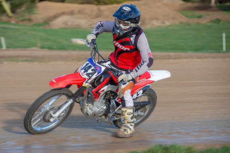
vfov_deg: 4.9
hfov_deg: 7.4
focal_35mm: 278
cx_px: 104
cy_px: 86
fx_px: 1777
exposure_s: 1/400
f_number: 6.3
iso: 200
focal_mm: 165
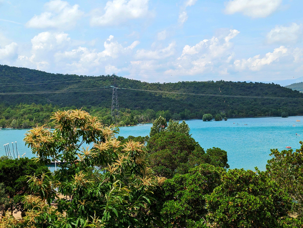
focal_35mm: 48
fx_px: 421
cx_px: 152
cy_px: 114
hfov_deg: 39.6
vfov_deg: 30.3
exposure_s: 1/2053
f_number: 1.85
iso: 47
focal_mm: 6.81
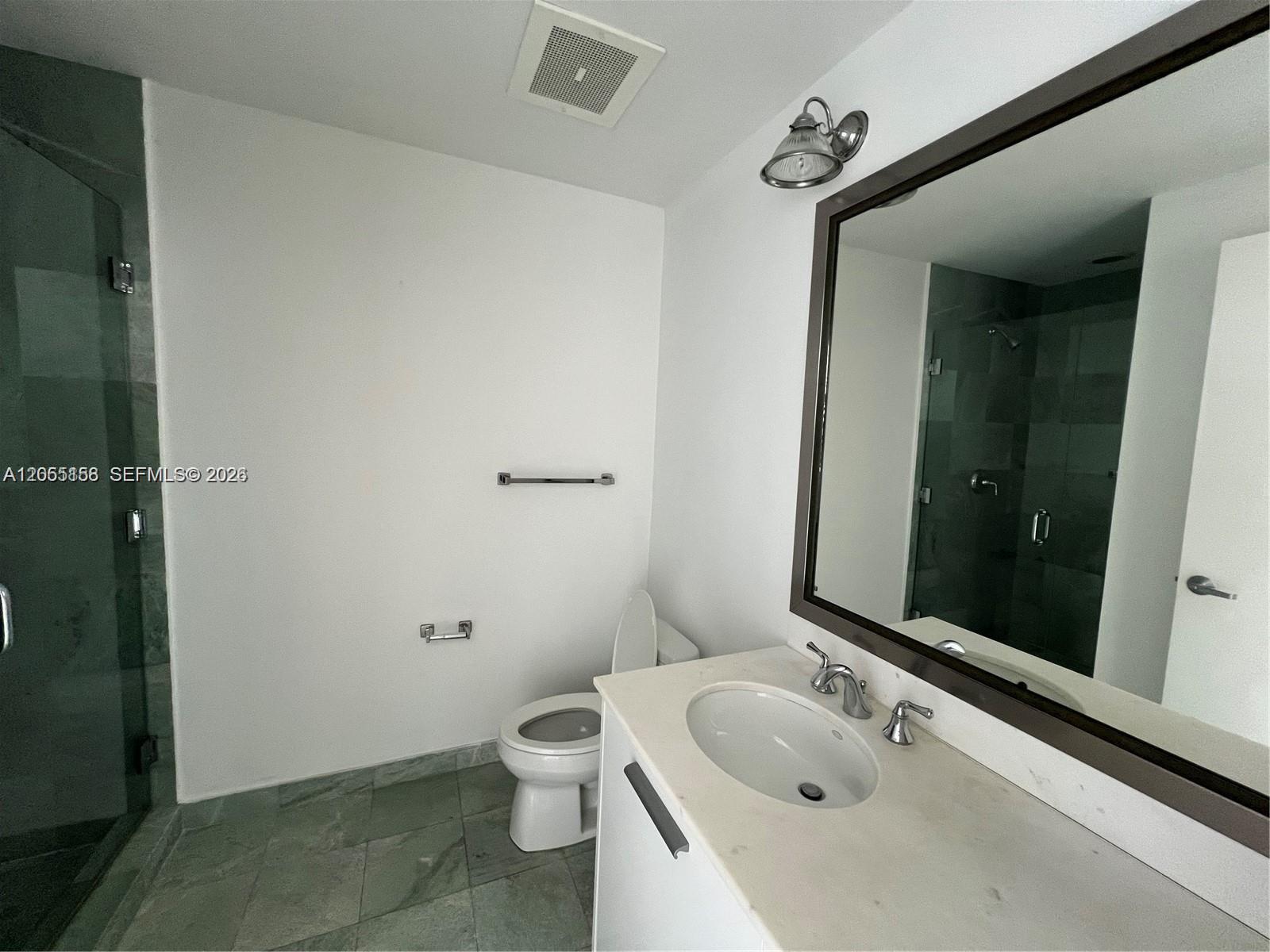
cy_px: 476
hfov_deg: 106.2
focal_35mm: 13
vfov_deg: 89.9
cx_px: 635
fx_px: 477
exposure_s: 1/60
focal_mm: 1.57
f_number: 1.8
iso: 320
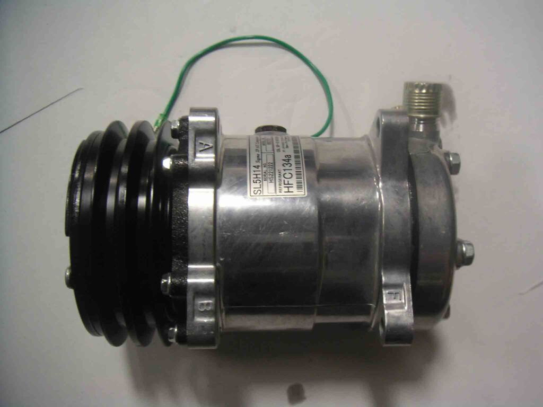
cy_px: 204
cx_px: 272
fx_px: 596
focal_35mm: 38
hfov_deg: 49.0
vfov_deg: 37.7
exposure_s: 1/30
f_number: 2.8
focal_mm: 6
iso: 100
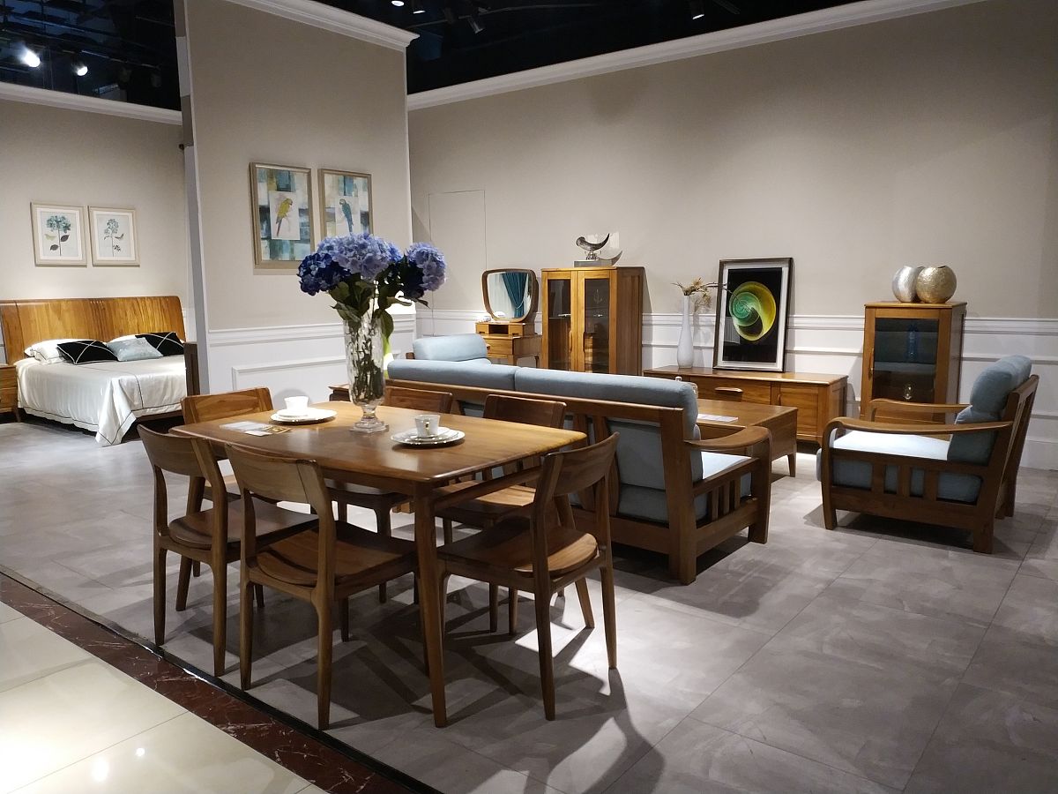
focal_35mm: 32
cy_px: 397
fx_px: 978
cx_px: 529
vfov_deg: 44.2
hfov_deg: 56.8
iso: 383
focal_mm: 4.5
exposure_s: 1/25
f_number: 2
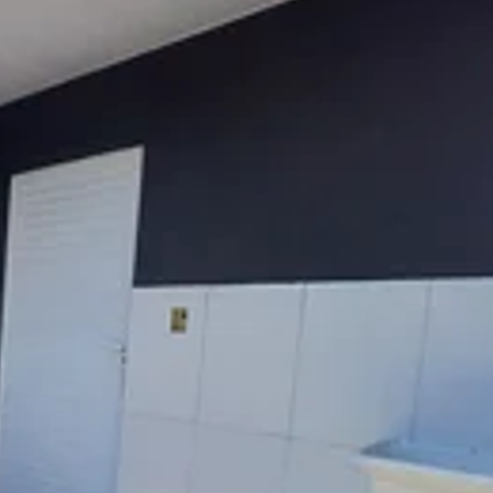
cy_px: 385
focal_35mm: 34
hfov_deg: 30.2
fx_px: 548
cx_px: -228
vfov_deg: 46.3
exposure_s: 1/740
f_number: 2.2
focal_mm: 1.74
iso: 50
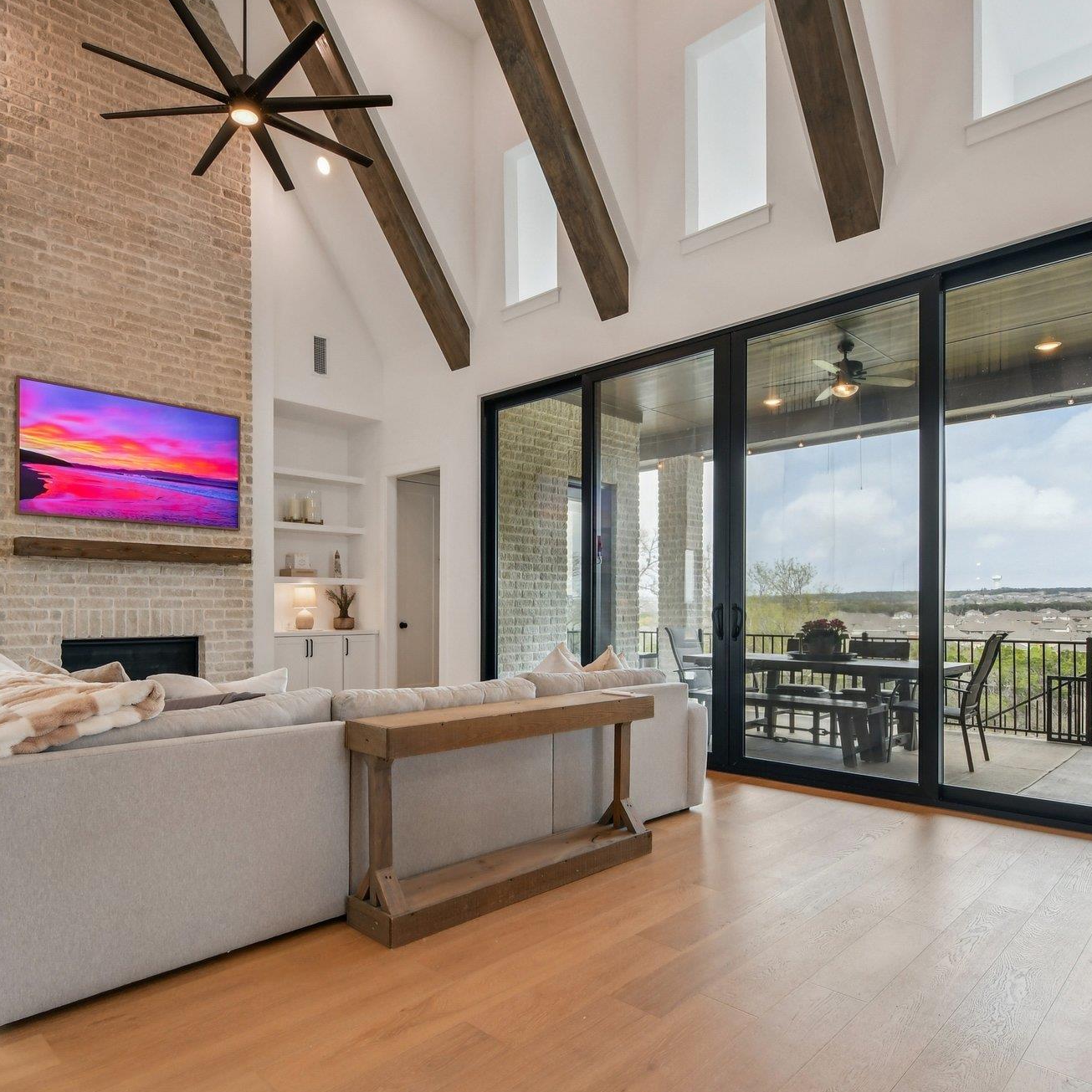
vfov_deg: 74.8
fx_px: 714
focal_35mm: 20
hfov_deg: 74.4
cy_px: 564
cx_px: 467
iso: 400
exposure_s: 1/125
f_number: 8
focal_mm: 10
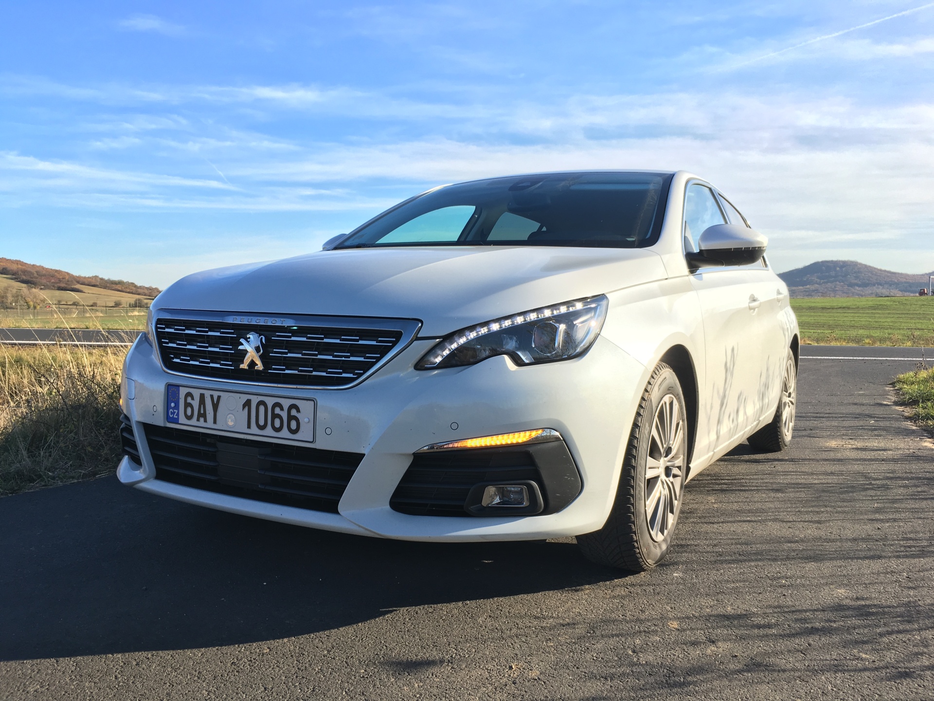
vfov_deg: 48.2
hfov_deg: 61.7
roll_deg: +0.7
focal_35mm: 29
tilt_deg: -4.6
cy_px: 350
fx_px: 782
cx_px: 467
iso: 25
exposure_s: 1/668
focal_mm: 4.15
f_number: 2.2
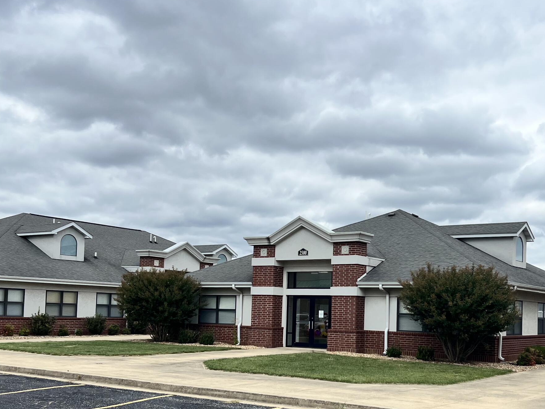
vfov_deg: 32.6
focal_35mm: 44
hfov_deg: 42.7
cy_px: 278
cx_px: 334
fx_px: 693
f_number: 1.5
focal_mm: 5.7
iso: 50
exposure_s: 1/4444
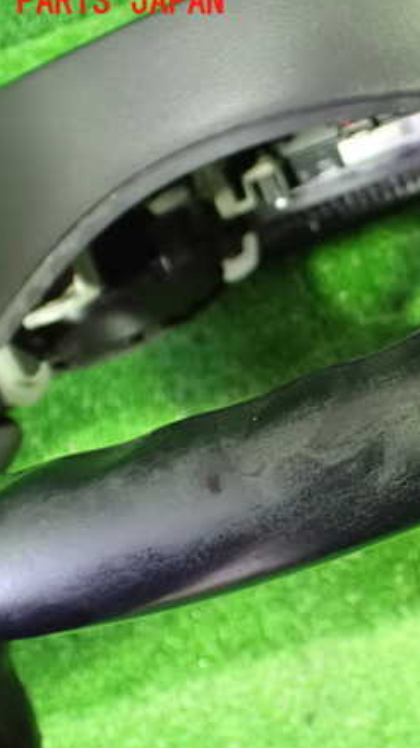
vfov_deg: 45.5
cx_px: 427
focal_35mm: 45
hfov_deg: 25.1
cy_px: 367
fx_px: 892
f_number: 2.3
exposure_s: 1/30
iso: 1600
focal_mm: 5.4
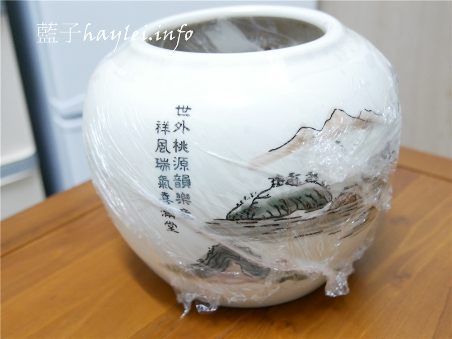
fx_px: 548
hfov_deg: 44.8
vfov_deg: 34.3
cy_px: 170
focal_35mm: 42
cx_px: 226
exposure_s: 1/25
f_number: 4
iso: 3200
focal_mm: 21
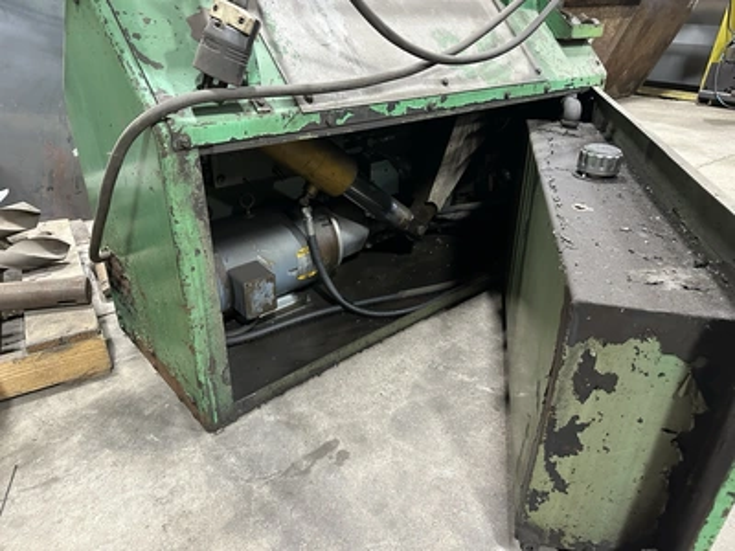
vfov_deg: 56.8
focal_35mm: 24
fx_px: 510
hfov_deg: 71.6
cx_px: 368
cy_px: 276
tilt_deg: -26.9
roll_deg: -0.9
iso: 800
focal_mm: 6.86
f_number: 1.78
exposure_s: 1/60
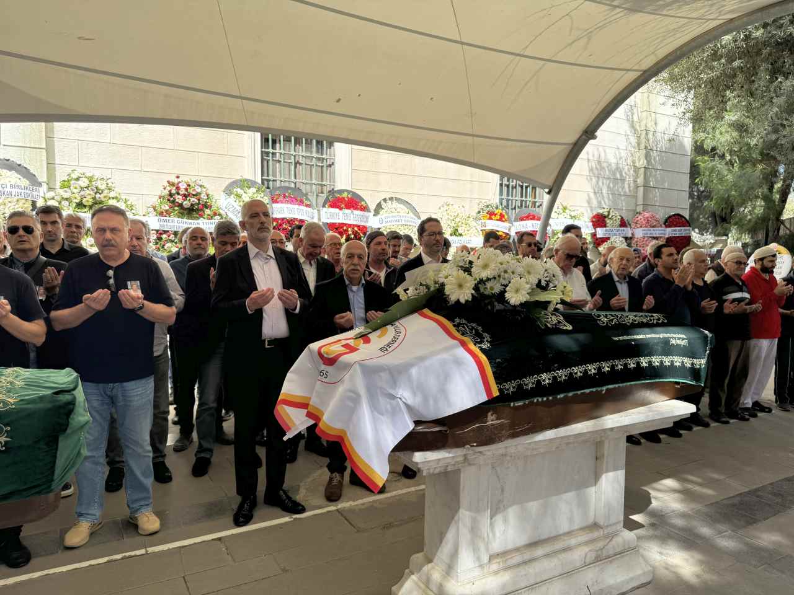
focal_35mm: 24
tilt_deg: -5.1
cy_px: 298
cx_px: 397
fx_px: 550
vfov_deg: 56.8
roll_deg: -1.9
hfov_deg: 71.6
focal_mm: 6.76
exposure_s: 1/685
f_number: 1.78
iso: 80
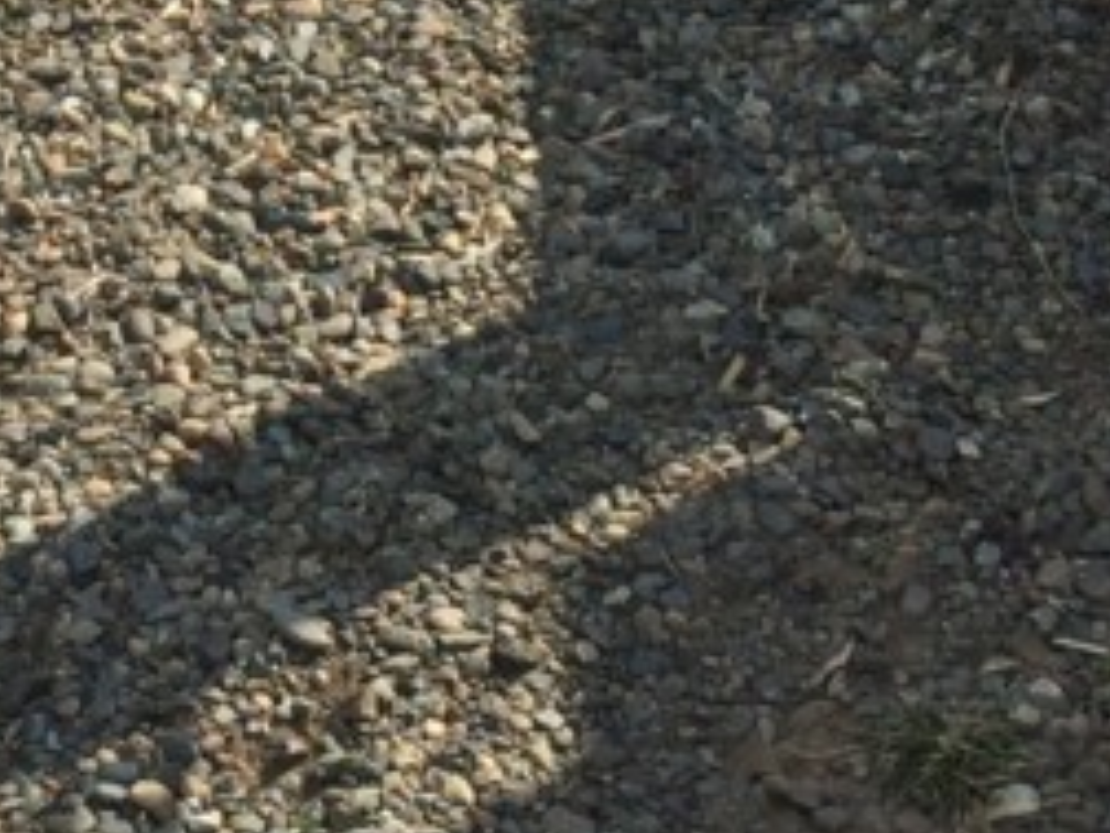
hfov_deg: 16.4
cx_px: 57
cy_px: -754
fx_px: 3784
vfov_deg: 11.5
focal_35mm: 118
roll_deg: +3.2
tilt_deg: -18.9
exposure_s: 1/1709
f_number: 2.2
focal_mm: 4.15
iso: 32
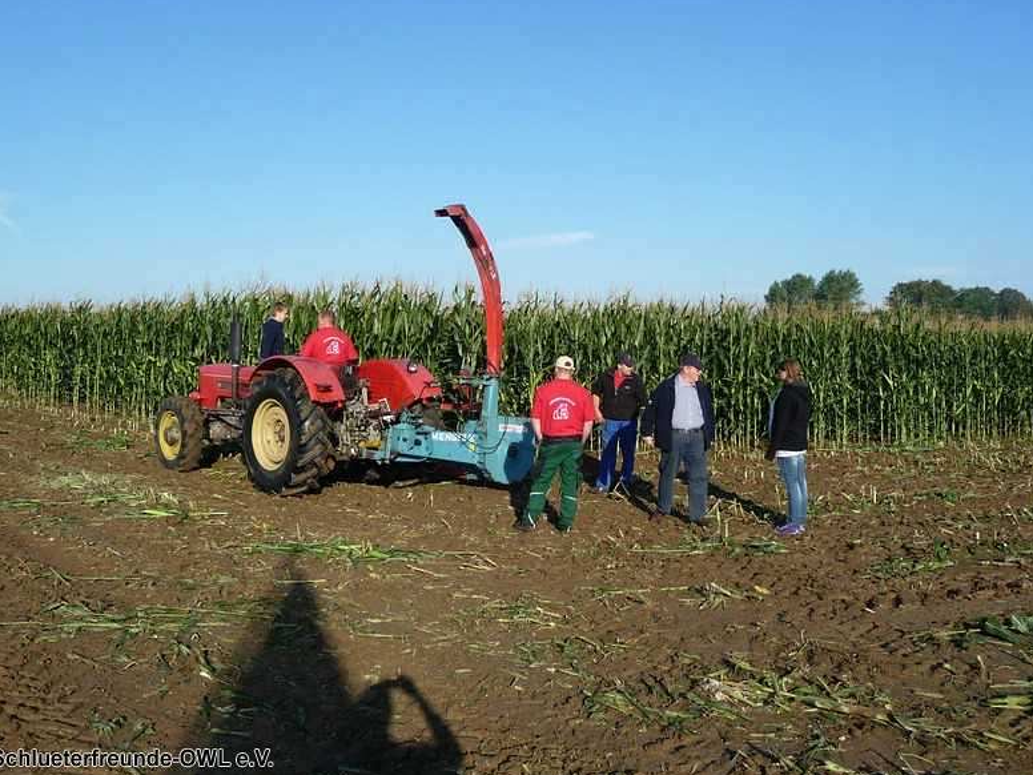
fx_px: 985
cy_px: 382
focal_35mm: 33
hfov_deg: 55.4
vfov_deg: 42.9
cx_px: 509
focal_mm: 5.3
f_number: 3.5
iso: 100
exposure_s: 1/800
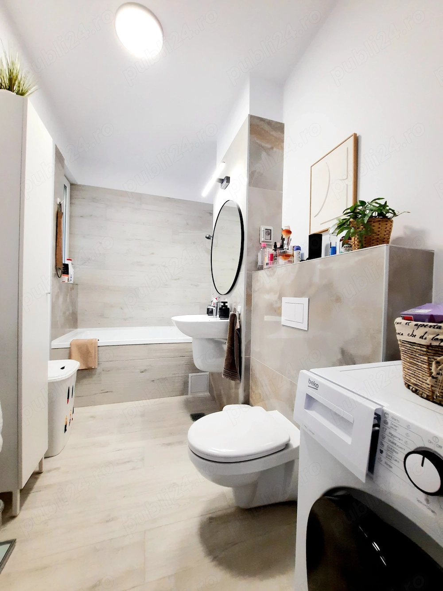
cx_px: 222
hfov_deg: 89.9
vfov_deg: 106.2
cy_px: 296
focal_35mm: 13
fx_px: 222
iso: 100
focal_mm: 1.74
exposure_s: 1/50
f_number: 2.2
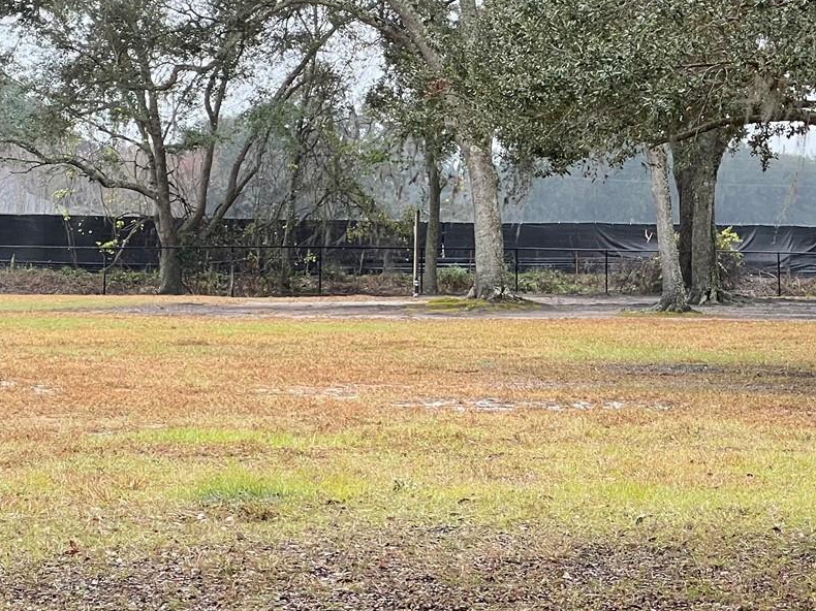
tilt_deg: +1.2
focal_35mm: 156
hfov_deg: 12.5
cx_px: 822
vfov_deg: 9.5
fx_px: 3676
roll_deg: -0.5
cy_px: 162
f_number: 2.8
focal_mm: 9
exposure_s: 1/99
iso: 64
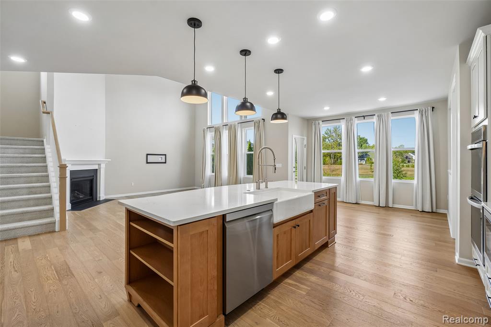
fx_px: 205
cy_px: 164
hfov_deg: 100.4
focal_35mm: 15
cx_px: 246
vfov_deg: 77.3
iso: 200
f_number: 8
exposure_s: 1/30
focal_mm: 10
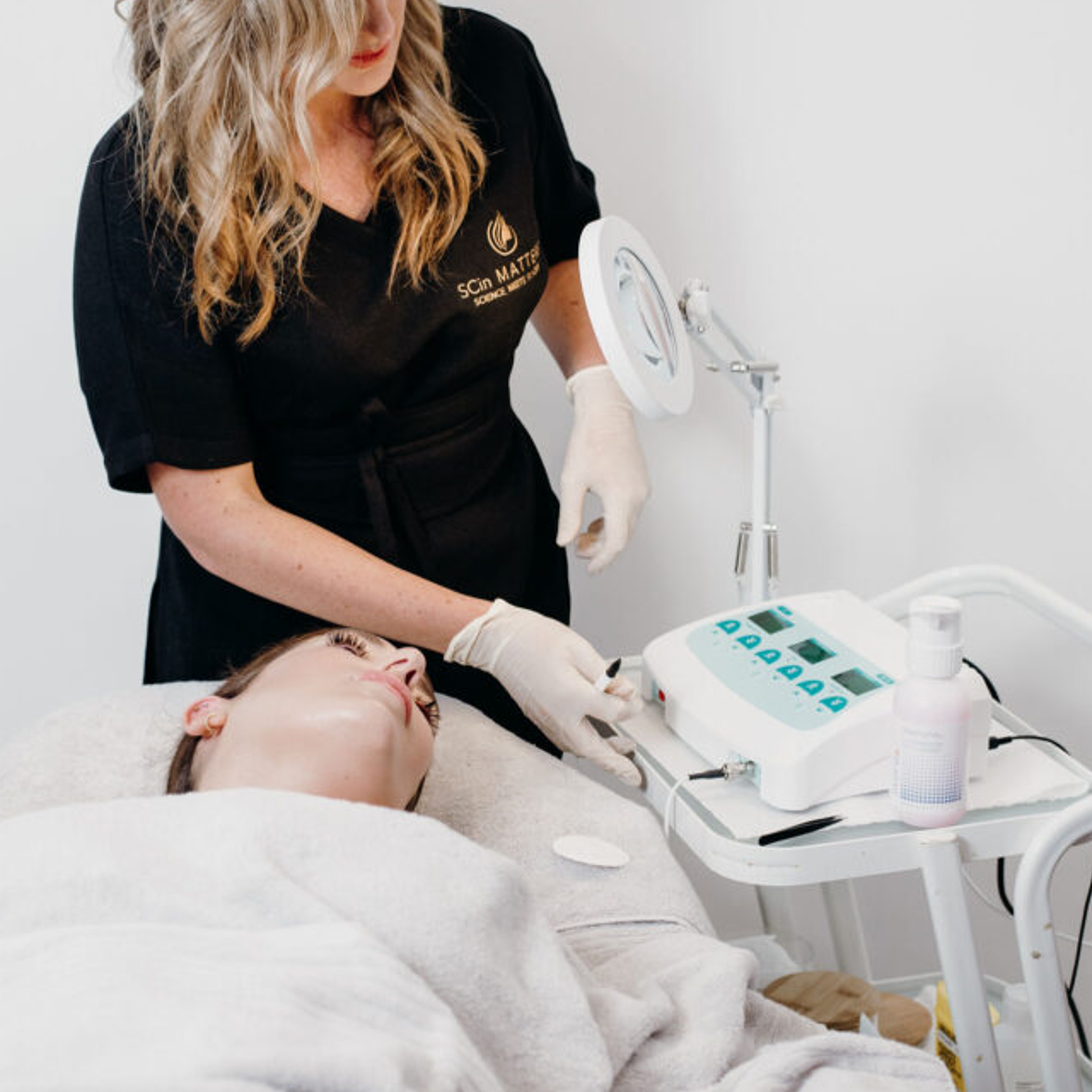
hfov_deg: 25.4
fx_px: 2427
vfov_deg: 25.4
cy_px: 537
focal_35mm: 68
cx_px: 560
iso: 320
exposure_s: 1/125
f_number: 4
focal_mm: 50
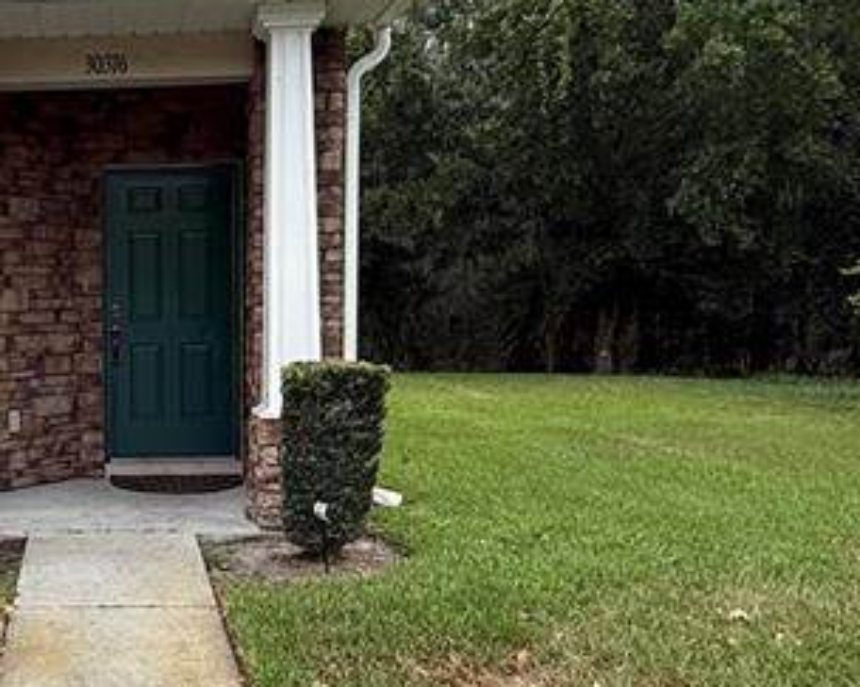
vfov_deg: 32.6
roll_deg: +1.3
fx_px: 1170
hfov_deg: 37.1
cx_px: 45
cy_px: 427
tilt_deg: -3.9
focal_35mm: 46
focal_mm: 2.22
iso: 50
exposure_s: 1/408
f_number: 2.2
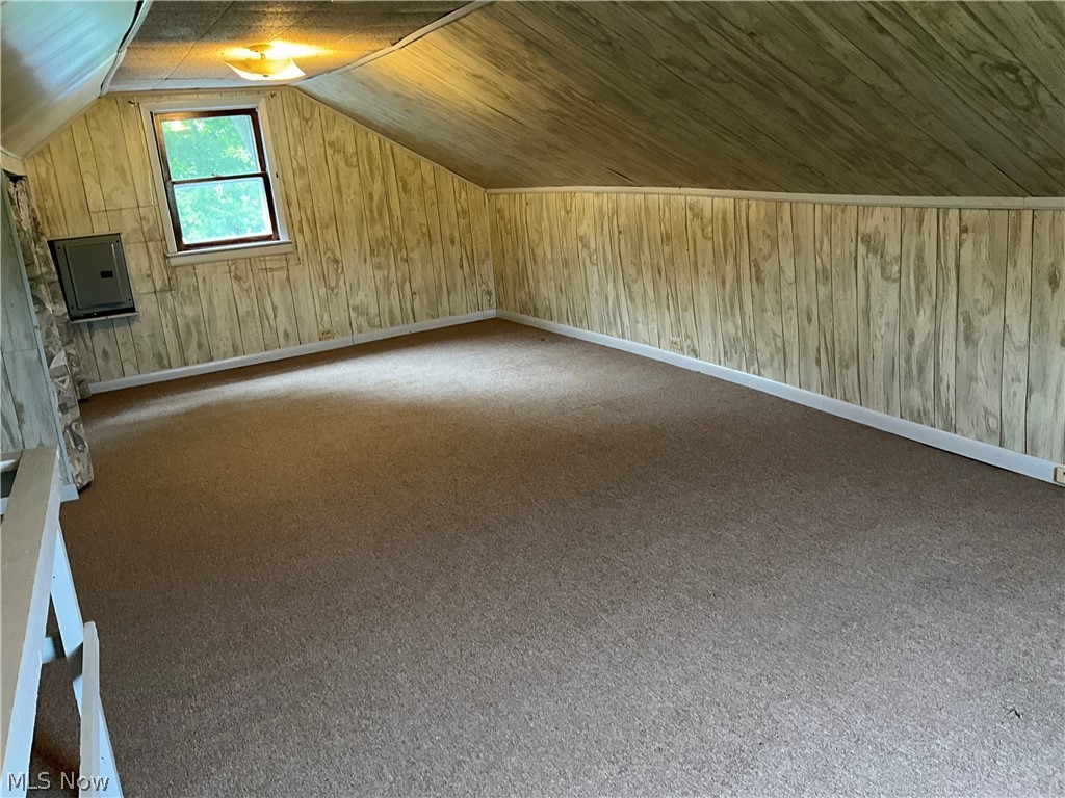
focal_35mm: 29
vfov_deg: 48.2
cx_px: 532
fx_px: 892
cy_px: 399
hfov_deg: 61.7
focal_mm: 3
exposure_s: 1/40
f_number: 1.8
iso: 320
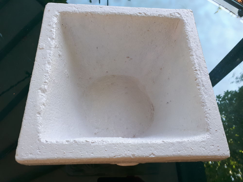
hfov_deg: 65.3
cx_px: 122
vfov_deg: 51.4
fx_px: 190
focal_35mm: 27
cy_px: 91
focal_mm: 3.6
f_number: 1.9
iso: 50
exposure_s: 1/100
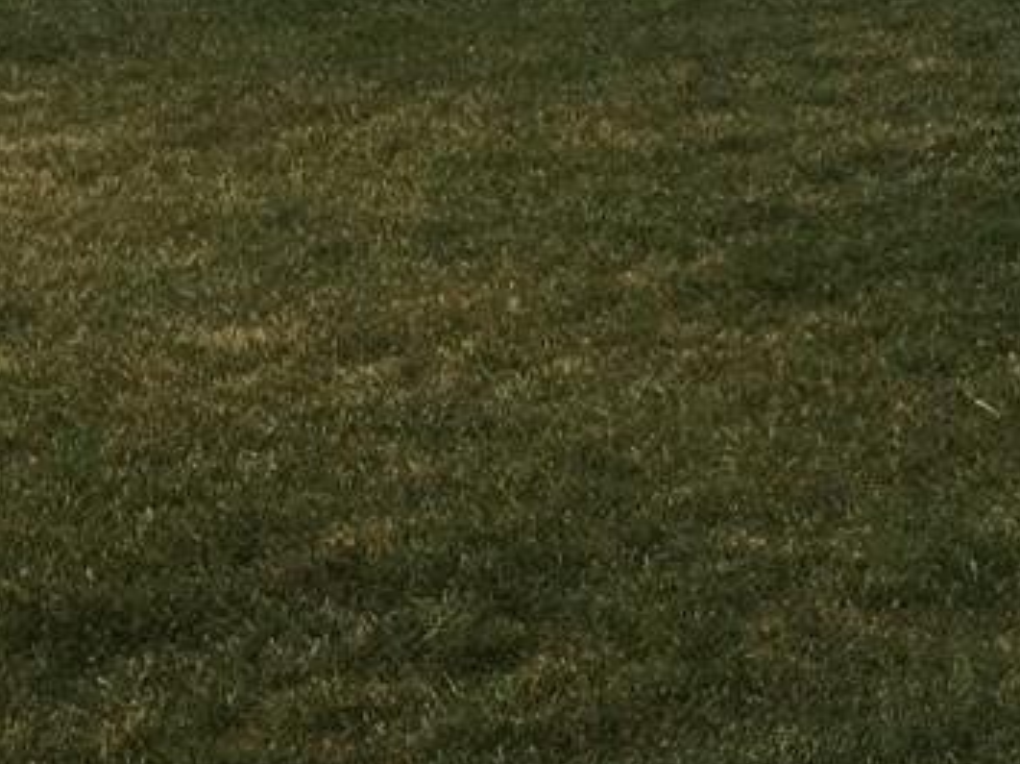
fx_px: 3622
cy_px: -167
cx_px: 1593
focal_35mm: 123
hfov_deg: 14.8
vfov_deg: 11.8
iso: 25
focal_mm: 4.15
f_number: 2.2
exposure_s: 1/538
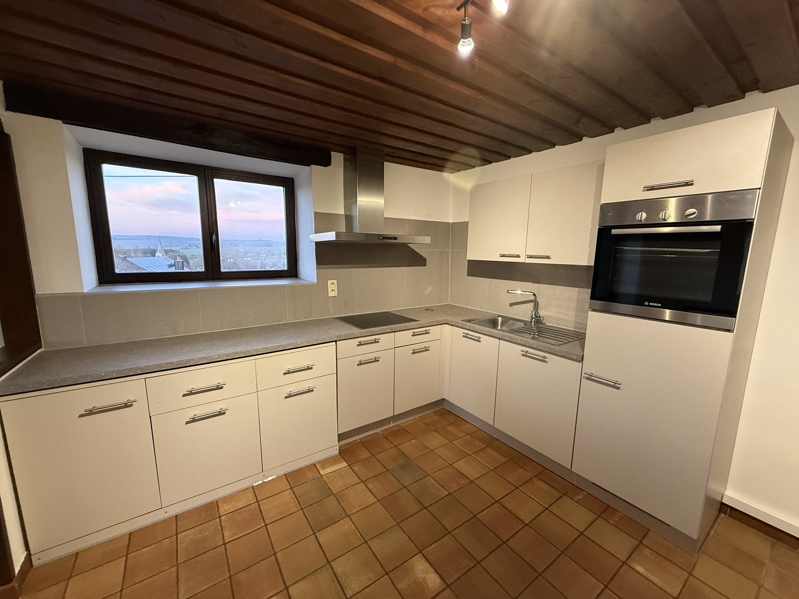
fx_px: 323
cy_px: 300
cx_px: 400
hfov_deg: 102.1
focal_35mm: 14
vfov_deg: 85.7
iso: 400
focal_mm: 2.22
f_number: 2.2
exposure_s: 1/50
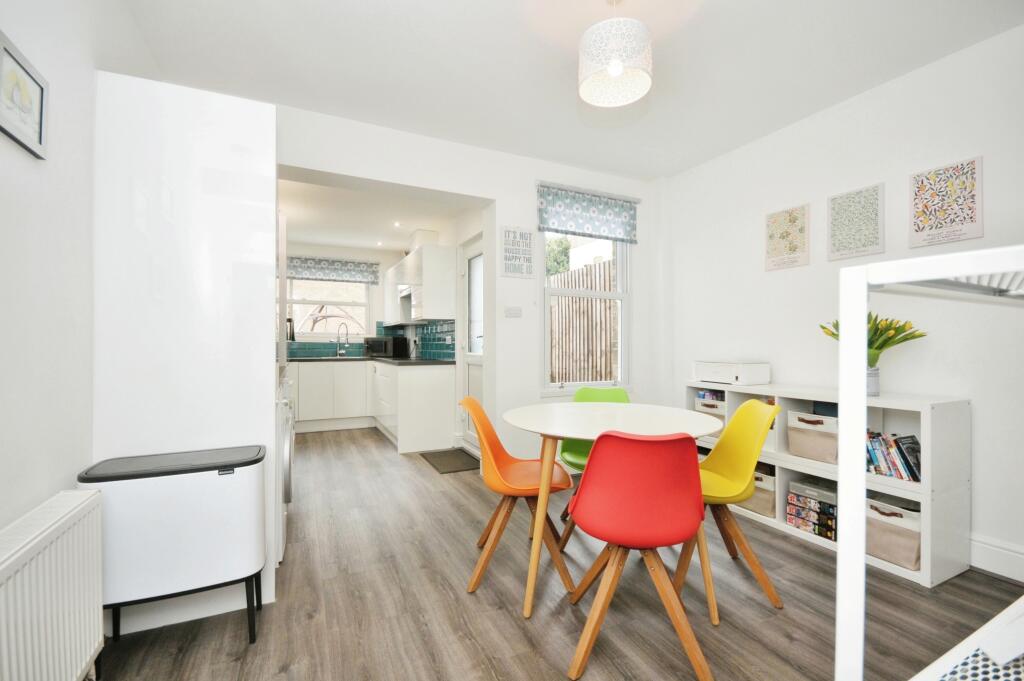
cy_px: 340
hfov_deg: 100.4
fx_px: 426
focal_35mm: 15
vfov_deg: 77.2
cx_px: 512
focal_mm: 10
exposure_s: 1/60
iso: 500
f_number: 6.3
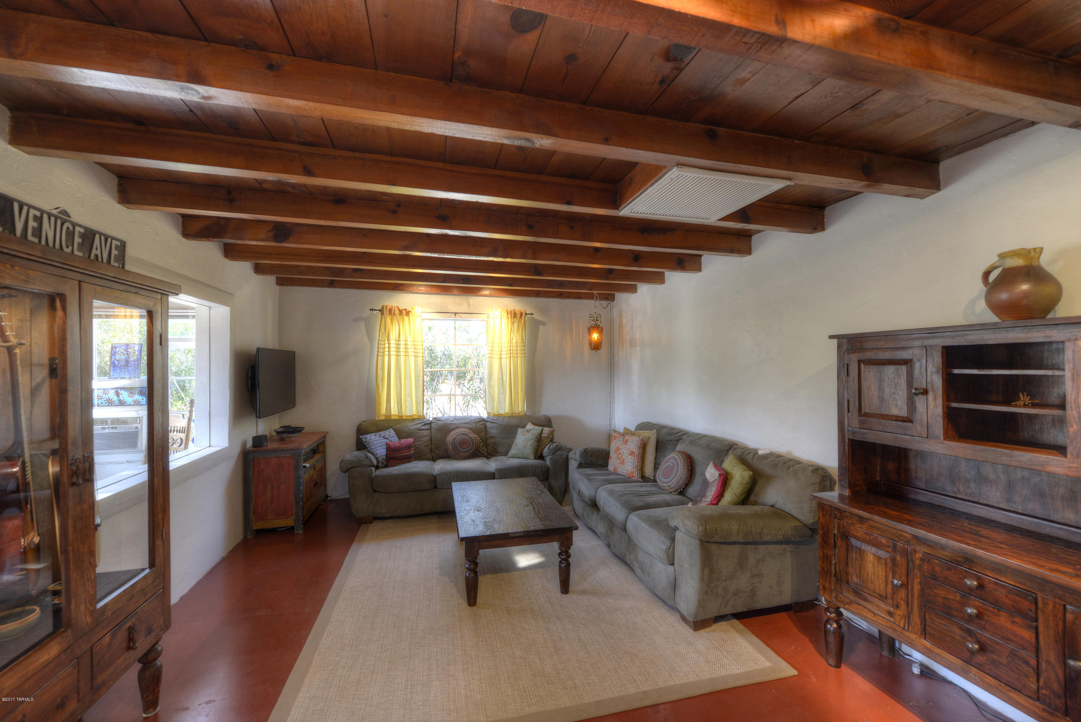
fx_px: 420
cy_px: 361
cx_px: 540
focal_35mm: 14
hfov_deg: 104.2
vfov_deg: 81.2
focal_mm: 14
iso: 160
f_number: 5.6
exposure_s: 1/8
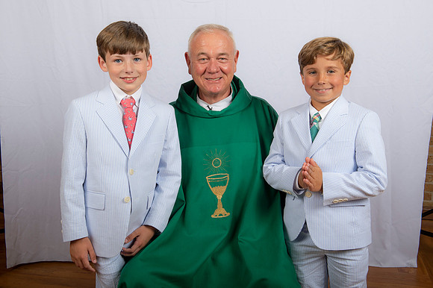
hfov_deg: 44.5
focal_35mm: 44
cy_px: 144
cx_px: 216
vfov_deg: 30.5
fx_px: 529
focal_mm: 44
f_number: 8
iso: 320
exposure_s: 1/200
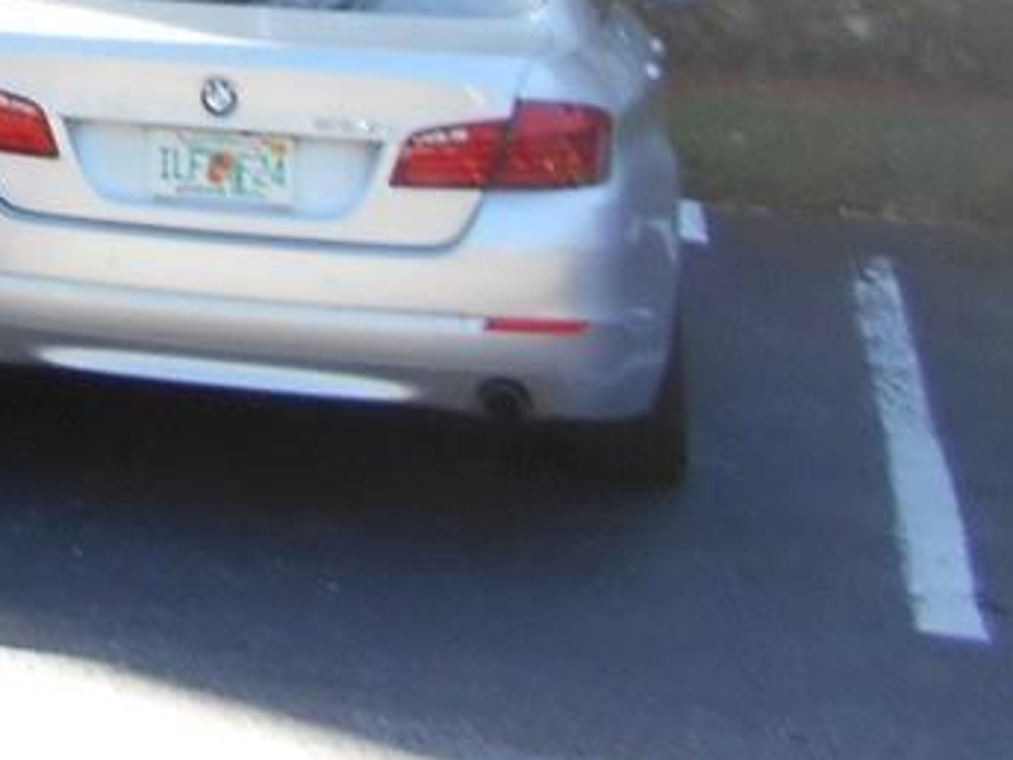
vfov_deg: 11.1
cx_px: -1143
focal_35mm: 121
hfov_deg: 13.4
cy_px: -745
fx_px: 3541
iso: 80
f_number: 3.2
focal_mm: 4.6
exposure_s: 1/160
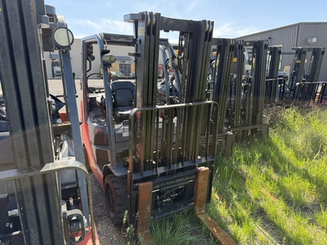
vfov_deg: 56.8
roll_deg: +1.4
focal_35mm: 24
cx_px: 164
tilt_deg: -10.3
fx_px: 227
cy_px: 122
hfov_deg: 71.6
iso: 100
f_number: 1.78
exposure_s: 1/943
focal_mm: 6.76
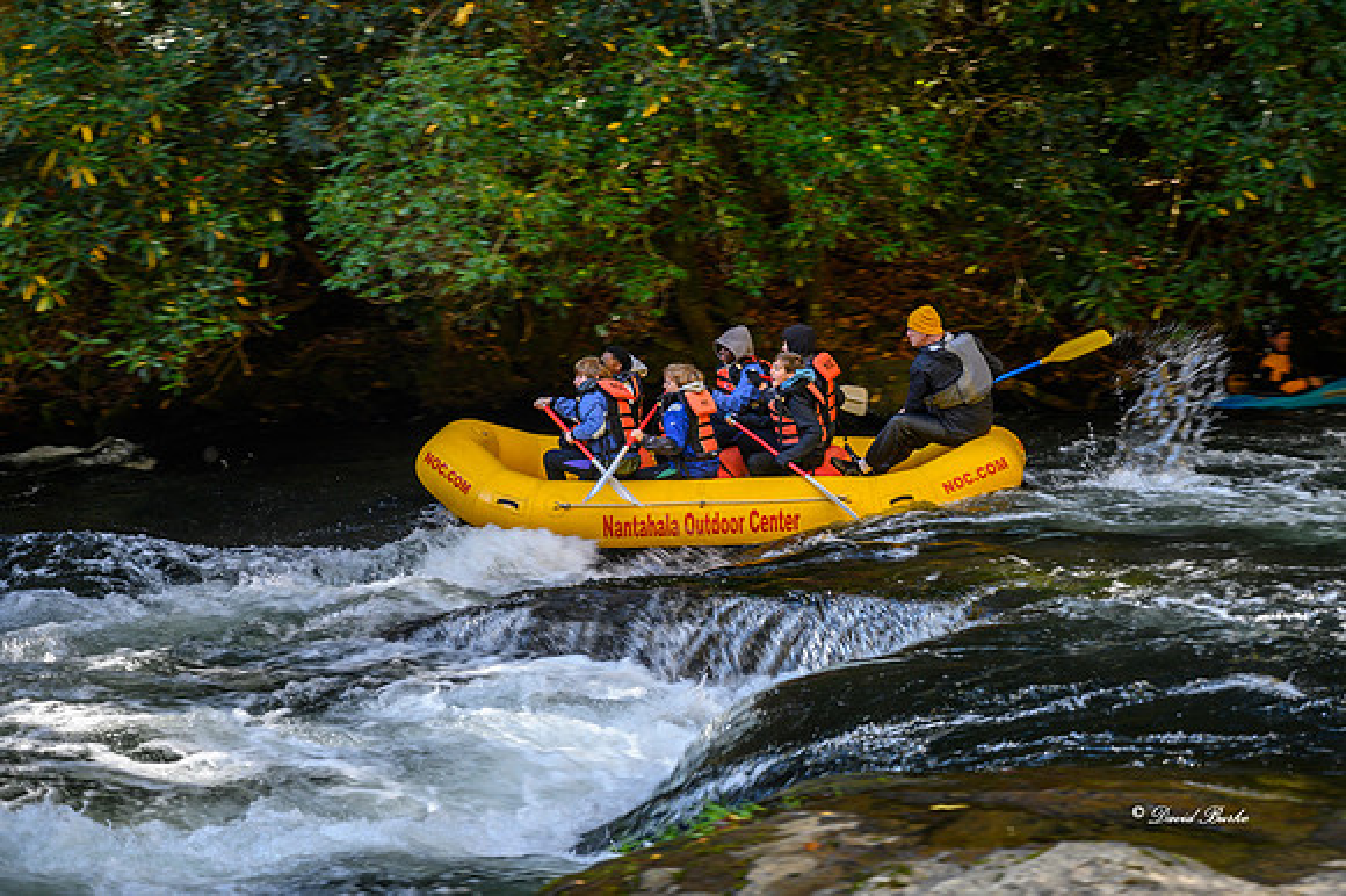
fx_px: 2987
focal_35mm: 80
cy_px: 384
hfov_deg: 25.4
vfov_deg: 17.0
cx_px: 769
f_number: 4
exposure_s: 1/60
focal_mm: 70
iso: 400
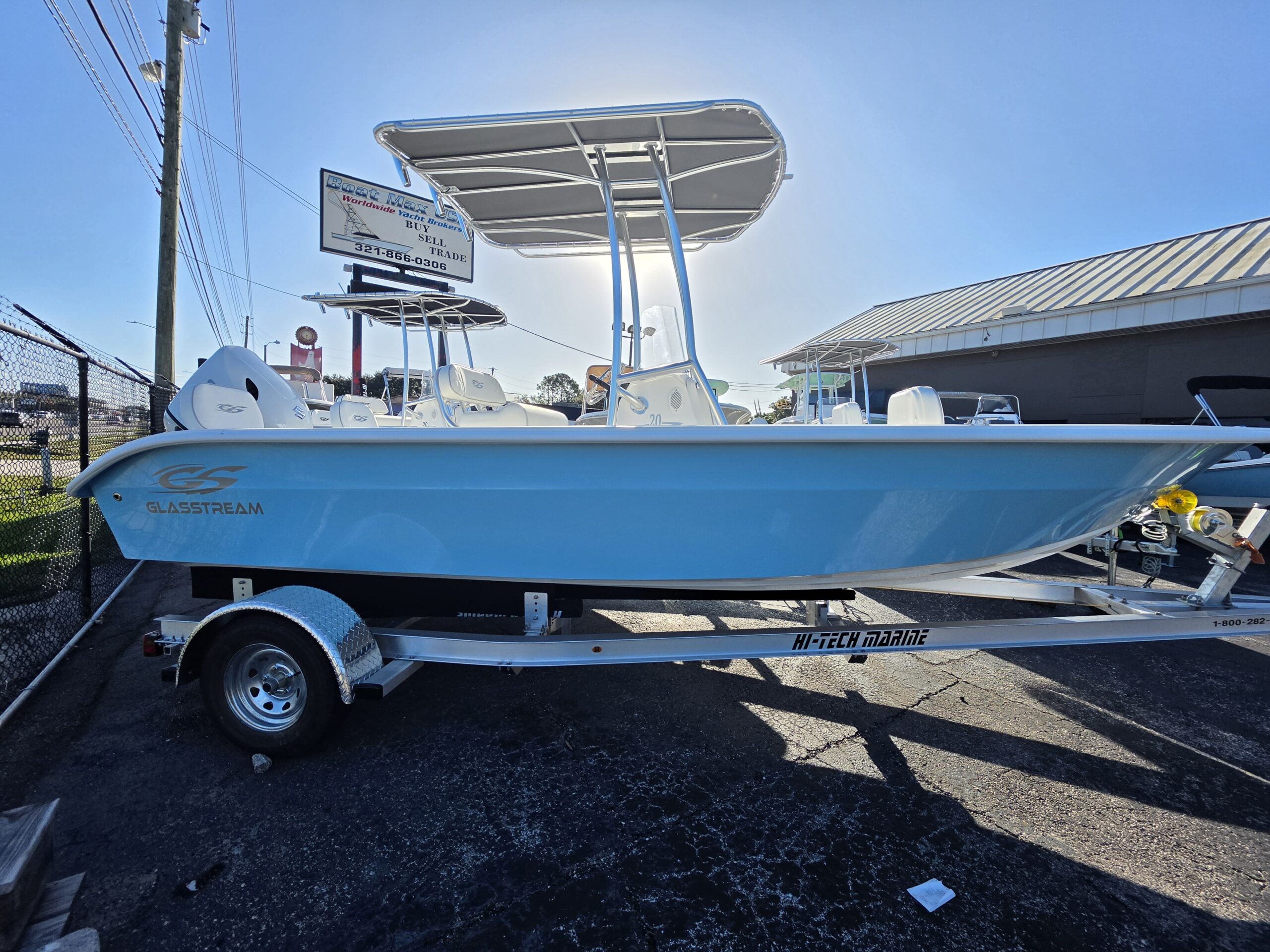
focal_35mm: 13
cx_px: 635
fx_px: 477
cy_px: 476
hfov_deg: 106.2
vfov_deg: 89.9
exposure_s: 1/2664
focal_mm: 2.2
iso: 40
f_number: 1.9
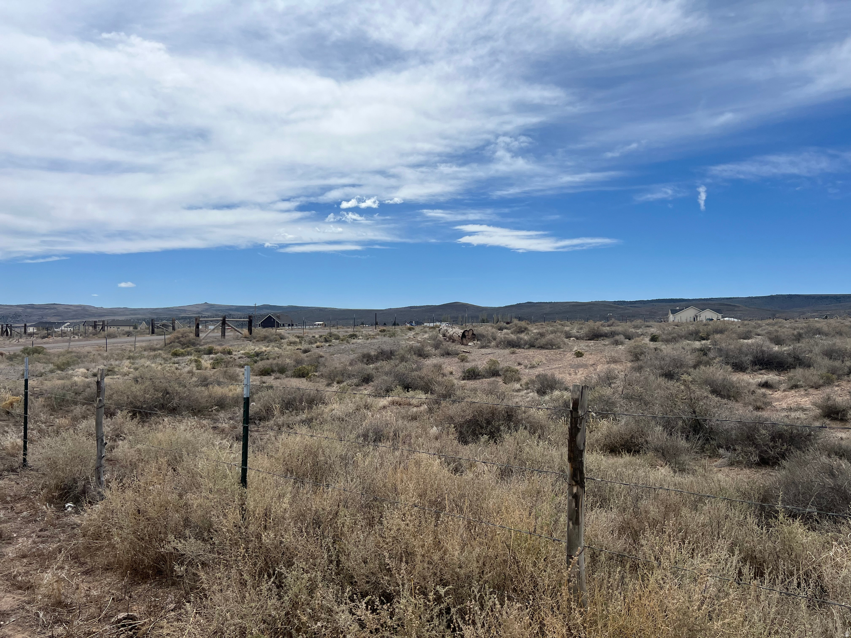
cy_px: 319
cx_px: 426
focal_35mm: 26
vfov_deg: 53.1
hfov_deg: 67.3
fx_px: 639
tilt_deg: +0.9
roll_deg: +0.3
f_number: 1.5
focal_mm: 5.7
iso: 50
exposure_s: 1/8696
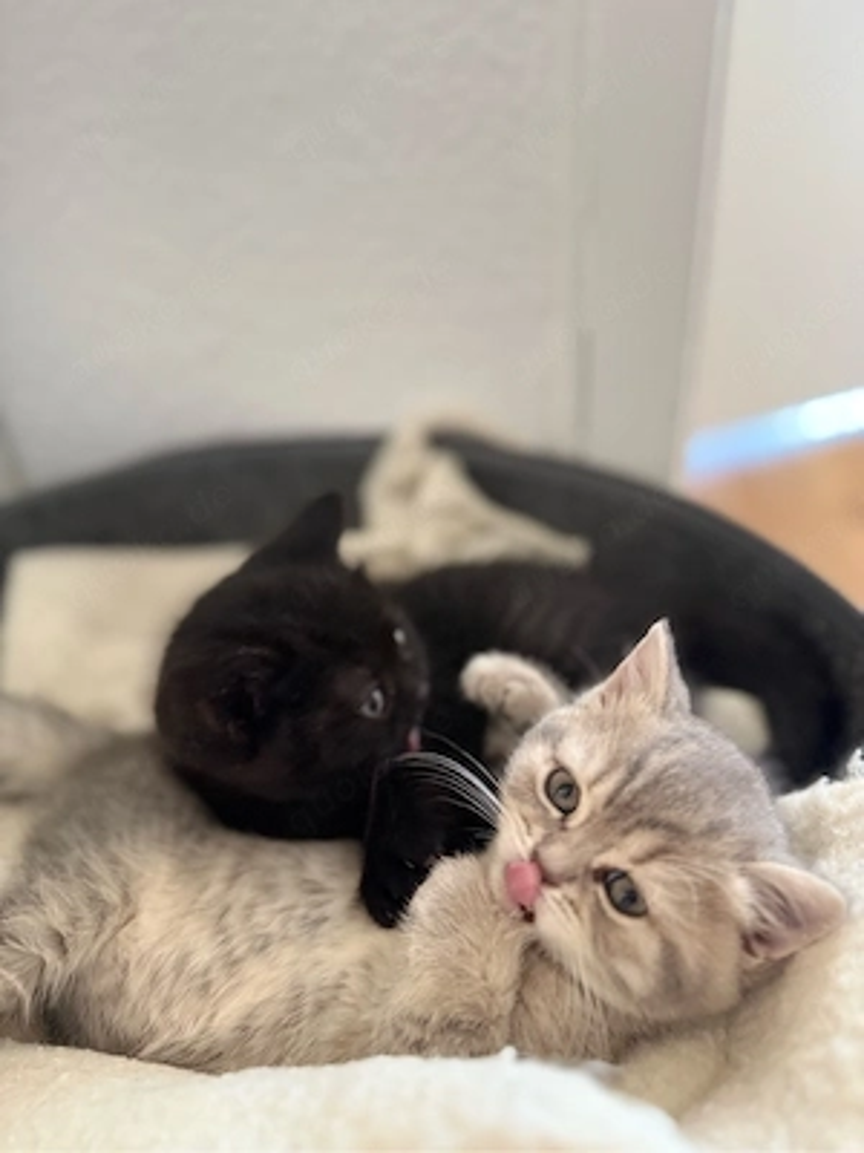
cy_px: 576
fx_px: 799
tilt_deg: -31.3
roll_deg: +3.0
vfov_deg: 71.6
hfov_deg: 56.8
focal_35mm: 24
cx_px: 432
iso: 400
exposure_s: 1/60
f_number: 1.78
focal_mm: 6.76
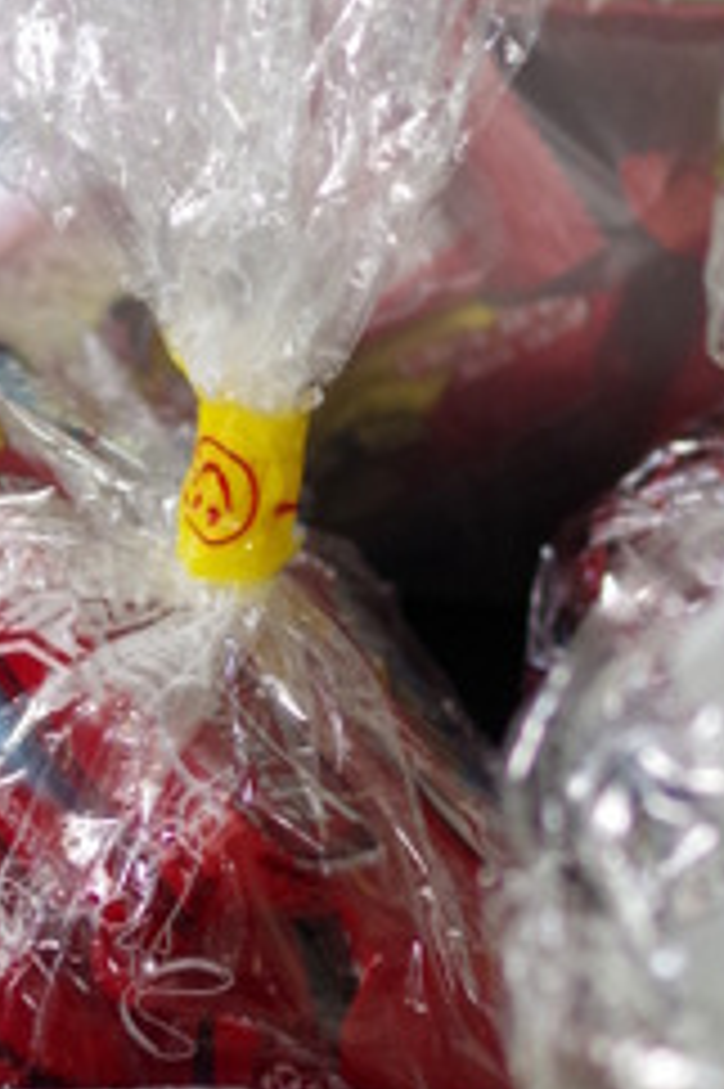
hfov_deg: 8.0
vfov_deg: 11.9
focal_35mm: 172
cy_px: 320
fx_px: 5196
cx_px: 121
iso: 800
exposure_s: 1/50
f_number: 2.4
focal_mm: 35
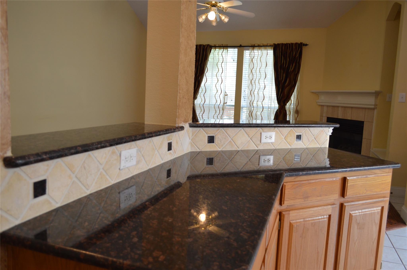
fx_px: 305
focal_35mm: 27
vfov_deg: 47.8
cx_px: 204
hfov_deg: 67.4
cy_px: 135
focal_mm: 18
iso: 400
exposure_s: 1/60
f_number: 4
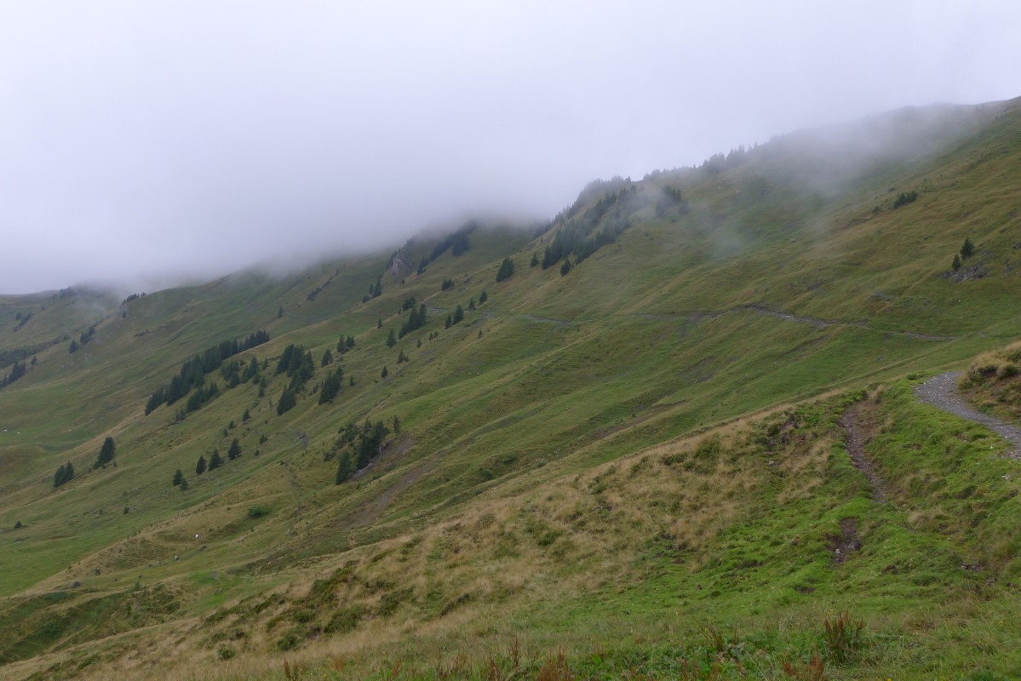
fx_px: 1135
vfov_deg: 33.4
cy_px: 340
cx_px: 510
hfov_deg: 48.4
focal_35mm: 40
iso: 80
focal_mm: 8.5
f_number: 2.8
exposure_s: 1/400
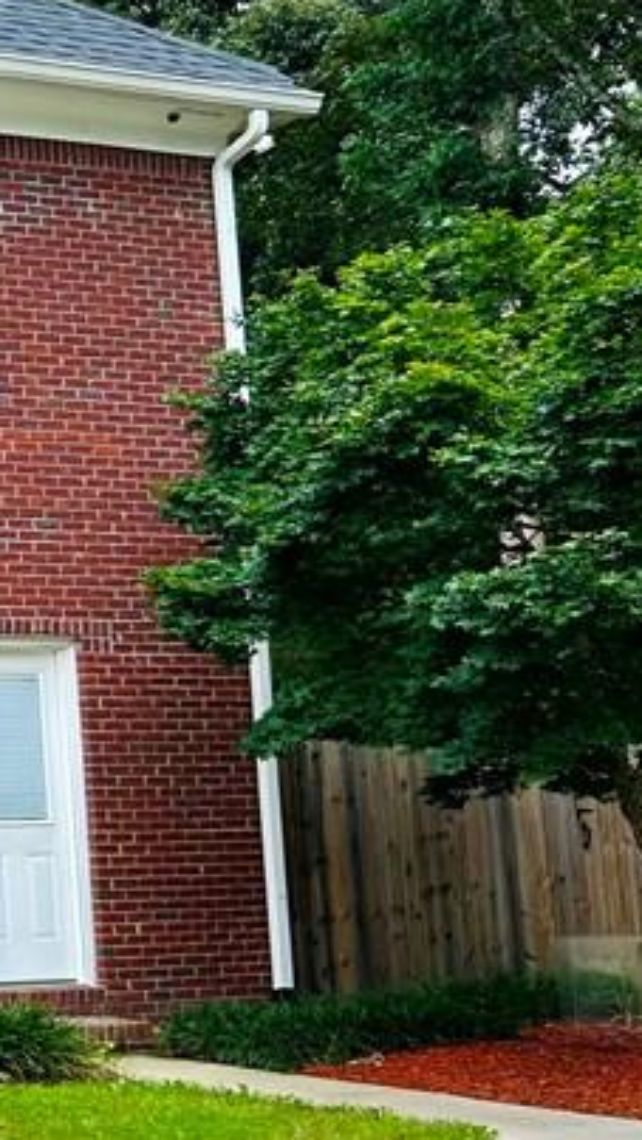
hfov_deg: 13.4
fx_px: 2177
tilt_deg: +9.4
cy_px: 605
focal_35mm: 72
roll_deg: +1.8
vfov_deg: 29.3
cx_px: -792
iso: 50
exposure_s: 1/1183
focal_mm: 5.7
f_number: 1.5
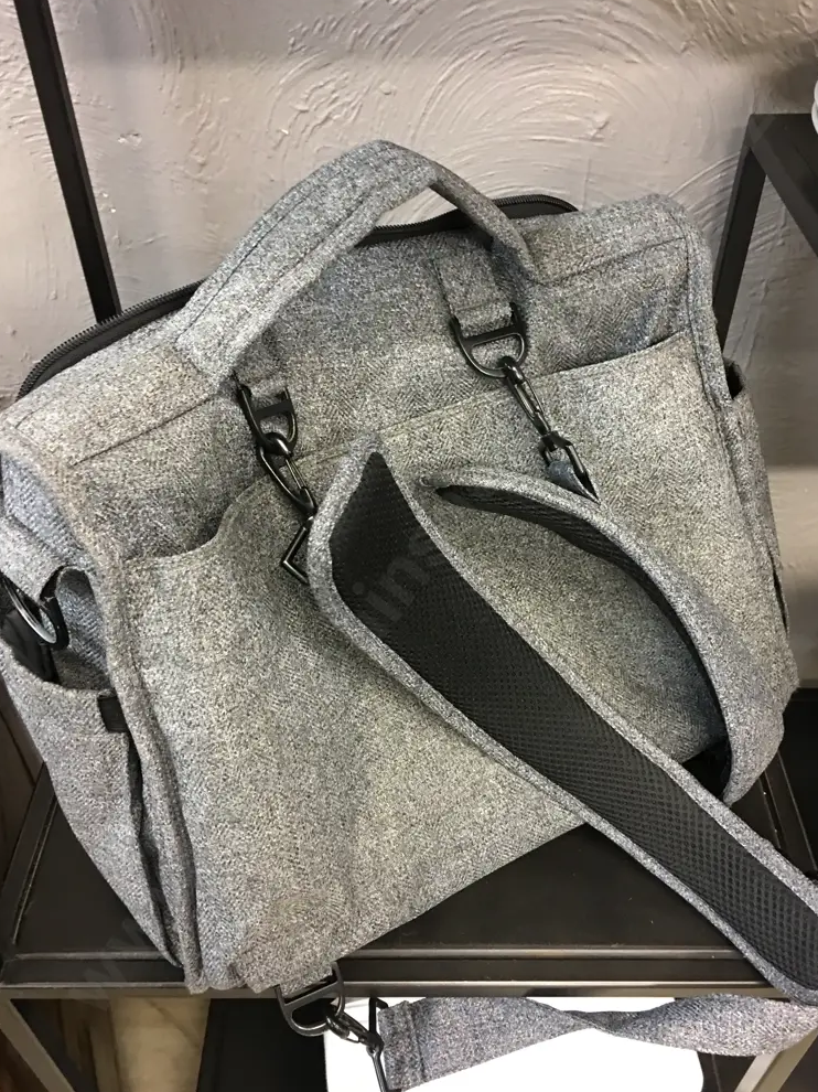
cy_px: 557
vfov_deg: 60.0
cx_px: 420
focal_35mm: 30
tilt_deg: -41.0
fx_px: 946
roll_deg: -1.3
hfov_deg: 46.8
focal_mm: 4.15
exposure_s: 1/10
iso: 100
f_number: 2.2
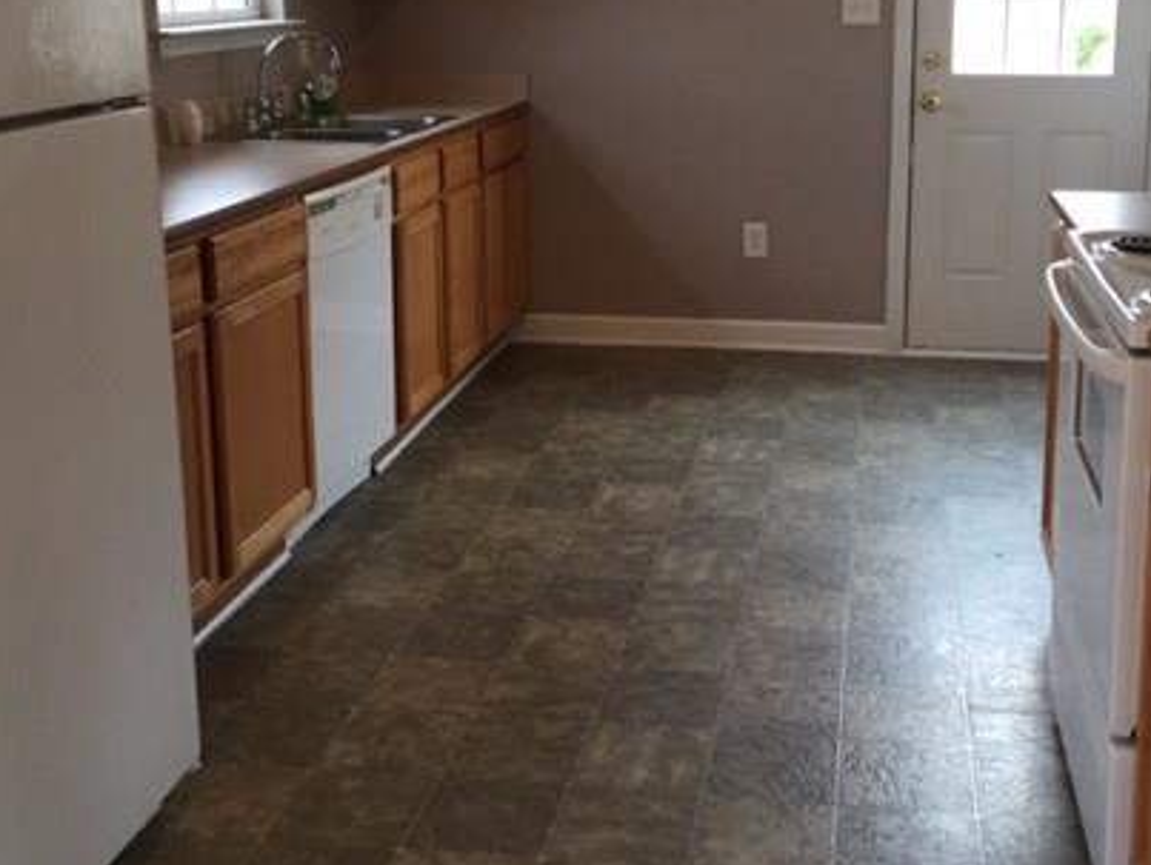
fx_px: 1531
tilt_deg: -10.8
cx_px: 671
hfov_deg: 41.1
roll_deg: -0.7
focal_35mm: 46
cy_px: 257
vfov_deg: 31.2
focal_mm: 4.15
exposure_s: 1/30
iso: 50
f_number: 2.2
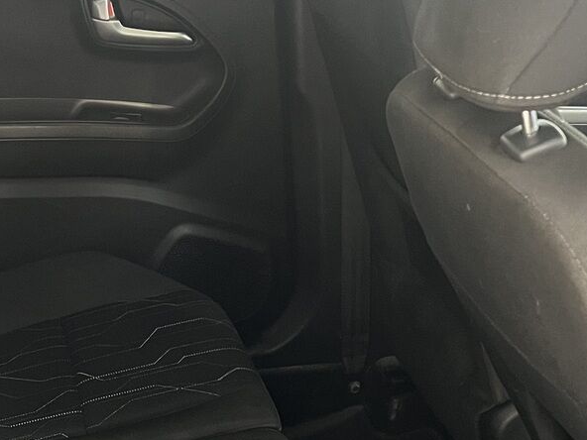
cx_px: 179
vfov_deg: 19.0
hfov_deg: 25.8
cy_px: 460
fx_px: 1272
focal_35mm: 75
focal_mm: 5.7
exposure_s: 1/33
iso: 500
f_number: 1.5
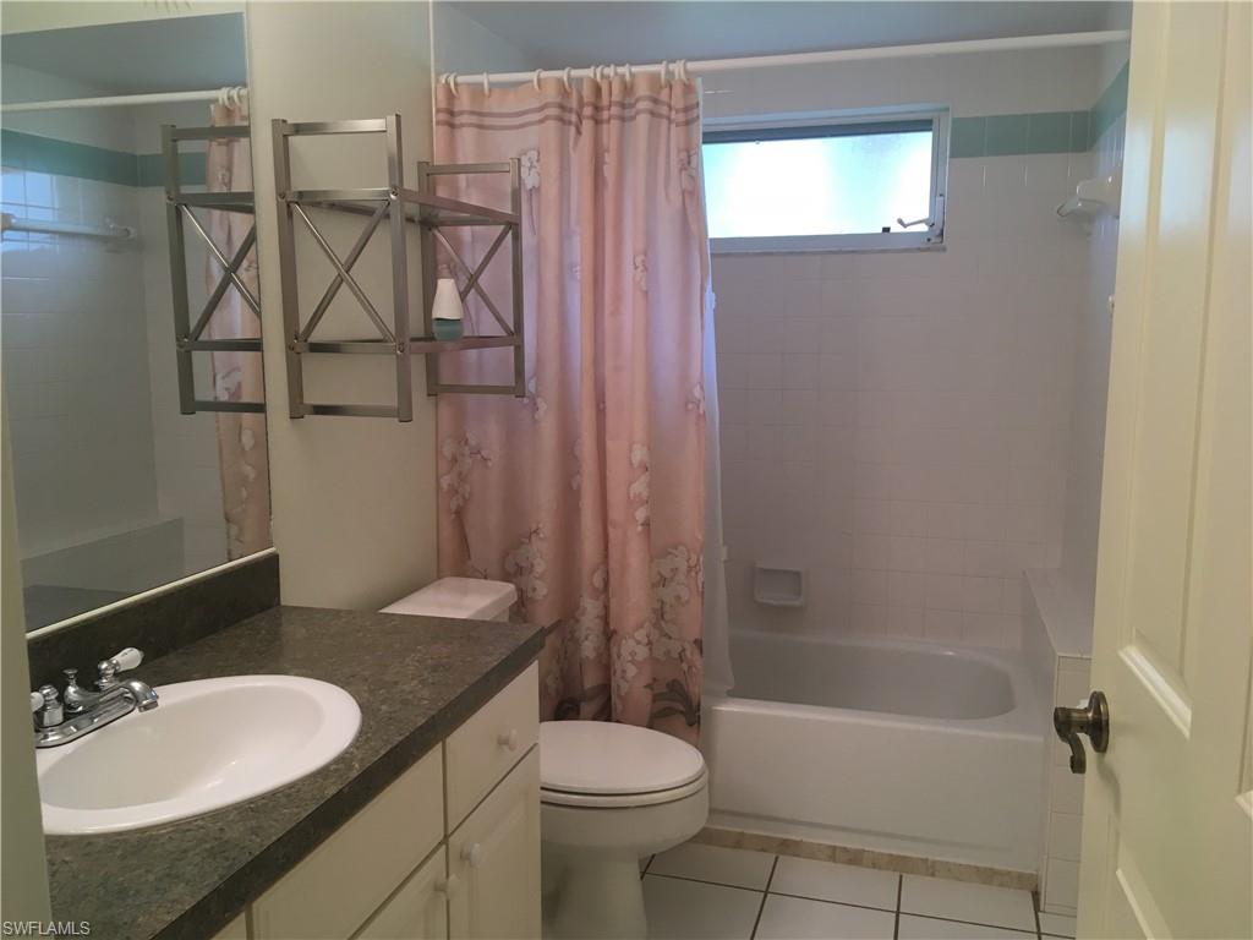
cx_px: 626
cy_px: 470
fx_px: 1050
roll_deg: -1.3
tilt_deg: -6.7
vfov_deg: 48.2
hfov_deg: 61.7
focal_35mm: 29
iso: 64
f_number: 2.2
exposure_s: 1/30
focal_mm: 4.15
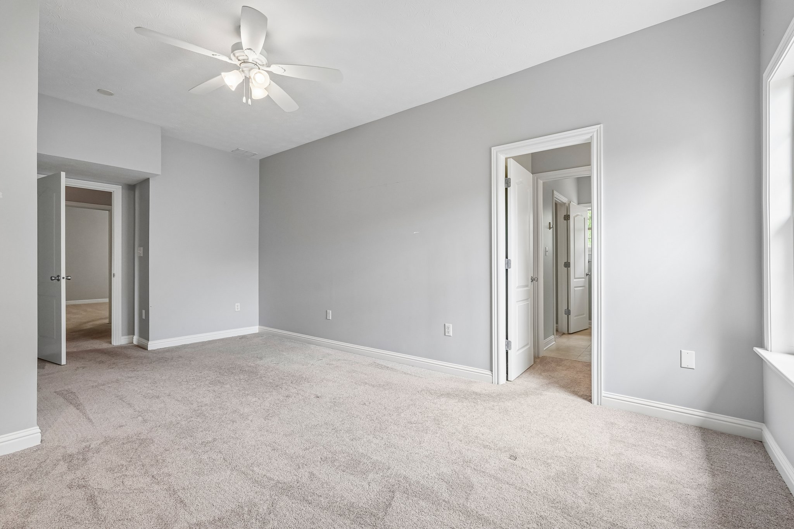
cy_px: 264
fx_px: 353
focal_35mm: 16
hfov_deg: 96.7
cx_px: 397
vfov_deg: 73.7
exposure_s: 1/30
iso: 500
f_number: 8
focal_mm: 16
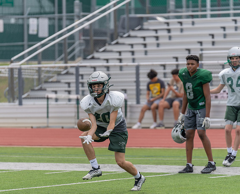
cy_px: 99
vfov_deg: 6.3
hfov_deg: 7.8
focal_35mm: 247
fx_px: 1767
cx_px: 91
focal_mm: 200
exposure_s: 1/1250
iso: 160
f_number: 3.5
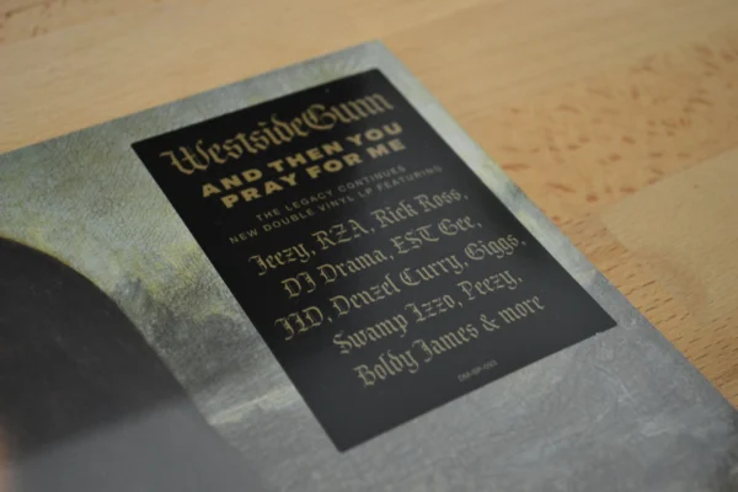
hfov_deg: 36.9
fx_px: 1107
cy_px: 246
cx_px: 369
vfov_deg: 25.1
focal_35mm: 54
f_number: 5
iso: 800
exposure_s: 1/4
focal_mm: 36
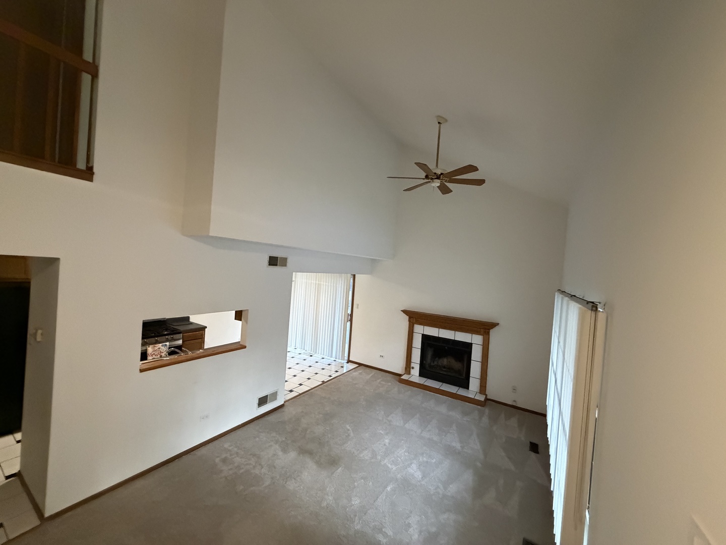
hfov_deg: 102.1
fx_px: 294
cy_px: 272
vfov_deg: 85.7
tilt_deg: -0.6
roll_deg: -4.6
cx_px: 363
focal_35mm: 14
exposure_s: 1/60
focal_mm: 2.22
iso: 1000
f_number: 2.2
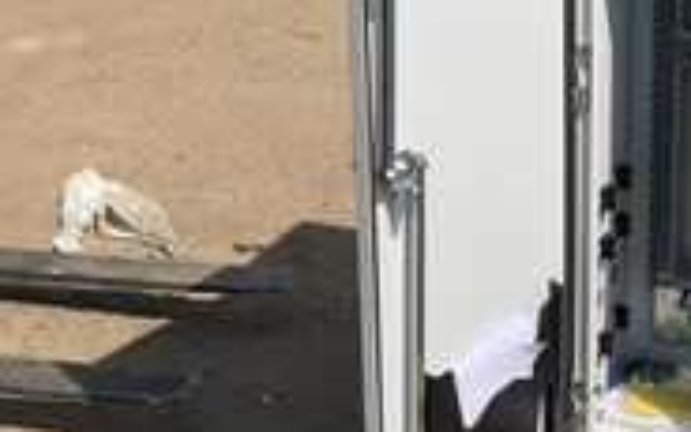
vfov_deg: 19.0
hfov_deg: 28.8
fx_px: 1262
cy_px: 15
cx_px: 683
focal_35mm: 67
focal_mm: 3
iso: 25
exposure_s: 1/2959
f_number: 1.8
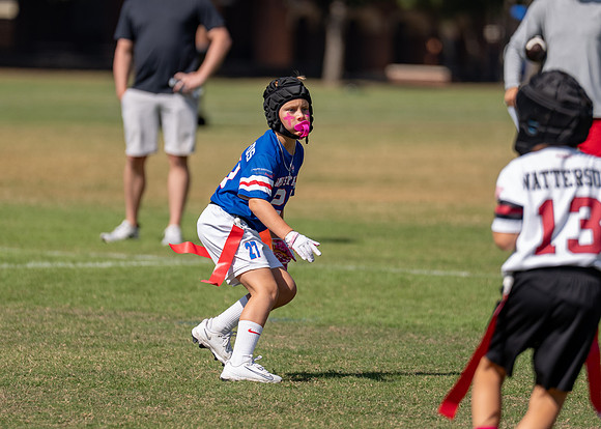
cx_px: 274
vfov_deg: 3.6
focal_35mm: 400
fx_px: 6823
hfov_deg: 5.0
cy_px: 191
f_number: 2.8
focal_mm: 200
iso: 100
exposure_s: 1/2000
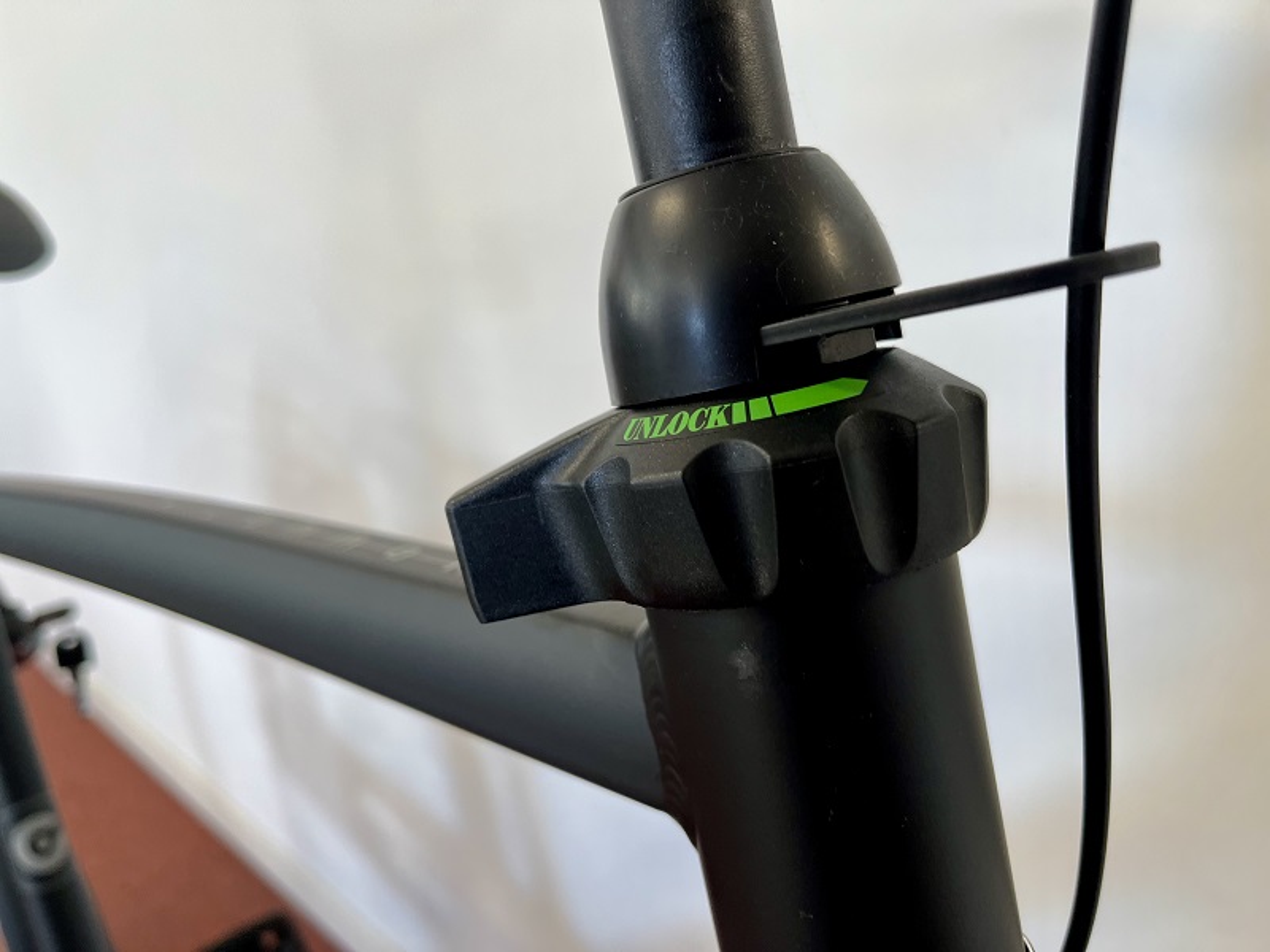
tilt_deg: -19.5
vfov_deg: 53.1
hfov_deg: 67.3
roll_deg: -0.2
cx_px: 635
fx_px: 954
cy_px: 476
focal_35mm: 26
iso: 64
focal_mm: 5.1
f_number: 1.6
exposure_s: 1/100
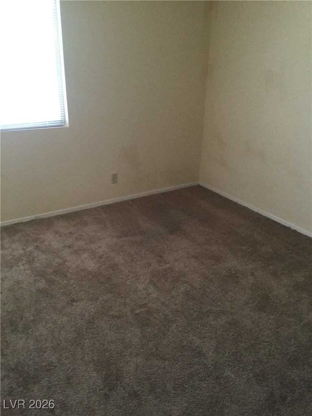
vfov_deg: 58.4
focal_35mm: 31
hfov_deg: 45.4
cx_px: 156
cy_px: 208
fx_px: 373
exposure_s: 1/30
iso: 200
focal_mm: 3.3
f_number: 2.4
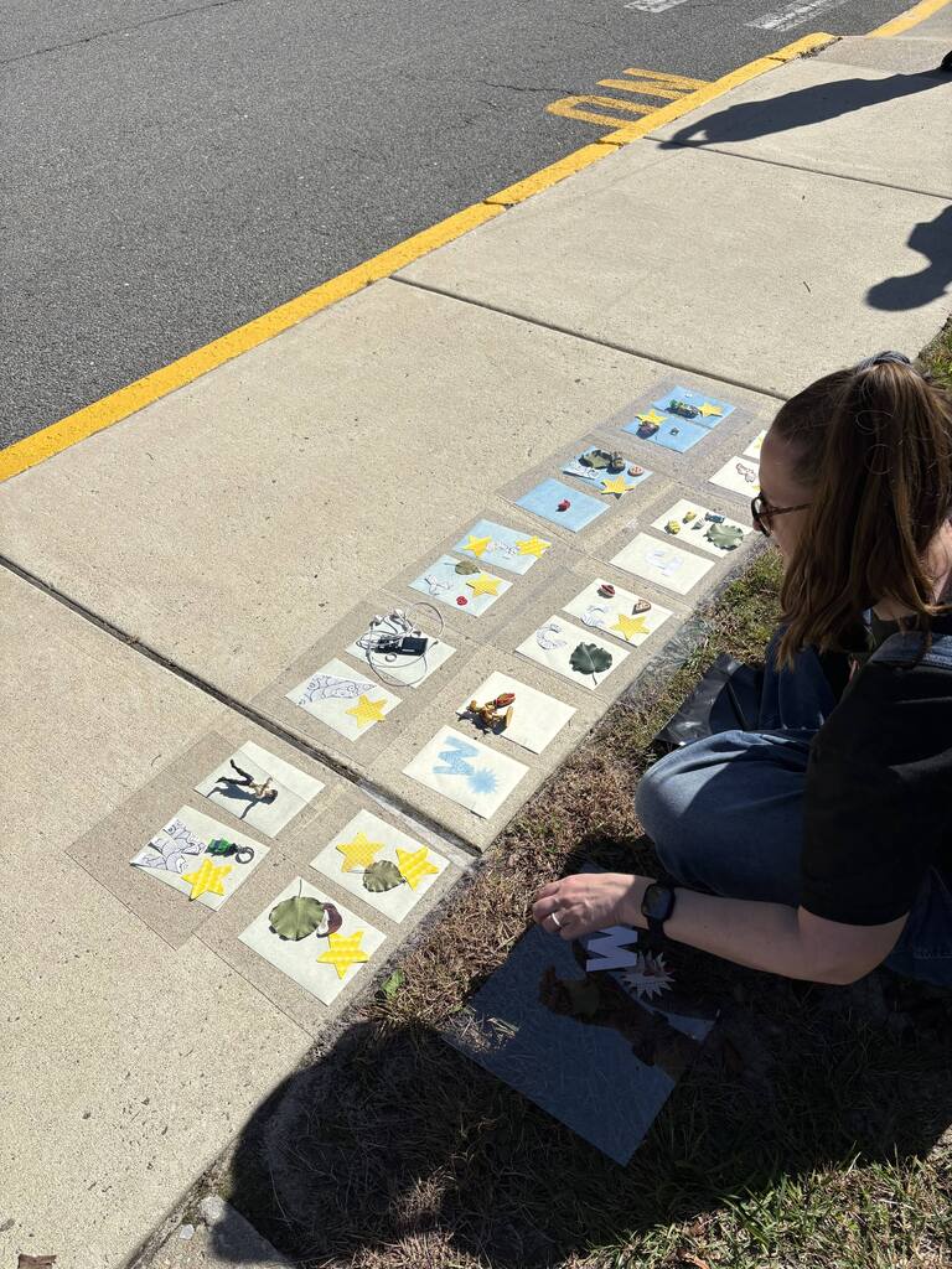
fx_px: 953
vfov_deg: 67.3
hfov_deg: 53.1
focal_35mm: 26
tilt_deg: -44.2
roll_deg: +3.0
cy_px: 634
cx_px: 476
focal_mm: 5.96
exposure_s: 1/5814
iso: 50
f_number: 1.6
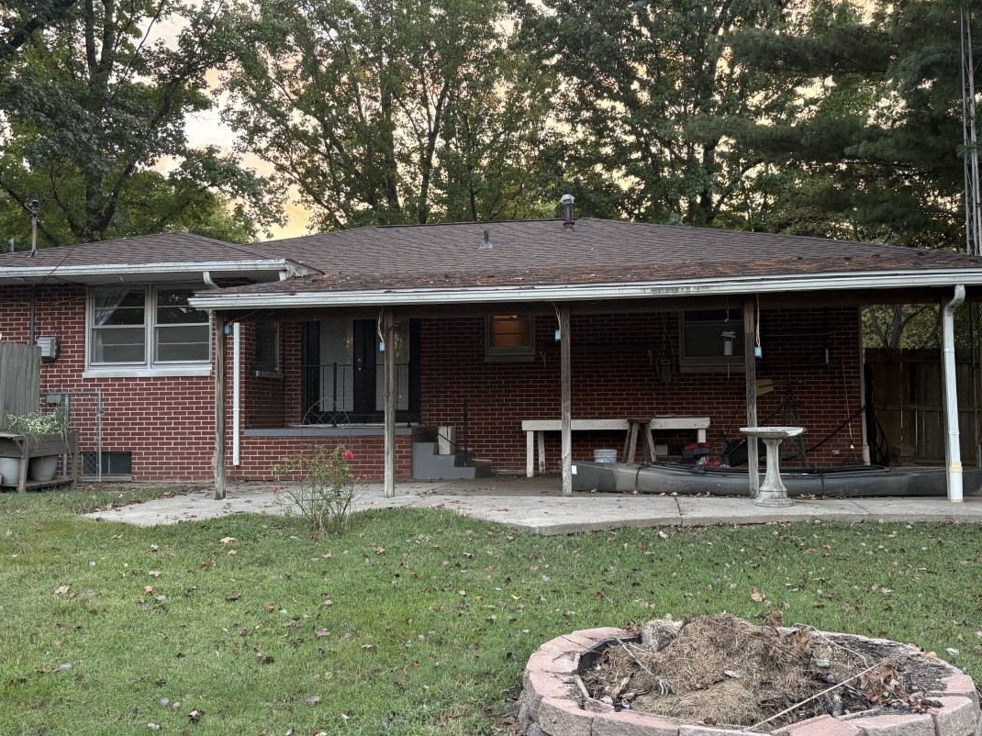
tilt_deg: +4.4
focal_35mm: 35
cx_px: 504
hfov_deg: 52.6
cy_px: 362
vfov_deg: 40.7
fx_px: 993
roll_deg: +0.9
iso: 125
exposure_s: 1/72
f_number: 1.6
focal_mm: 5.96
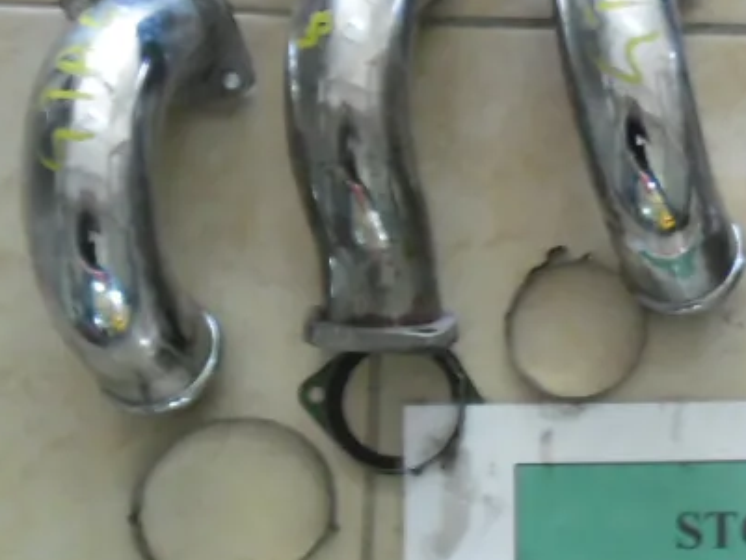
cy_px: 246
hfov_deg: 26.4
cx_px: 779
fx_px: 1487
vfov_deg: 21.3
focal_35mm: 69
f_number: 3.5
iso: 400
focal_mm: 4.9
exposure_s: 1/22
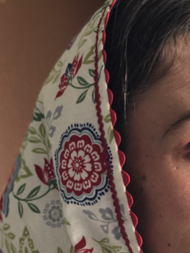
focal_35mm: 101
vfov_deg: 19.3
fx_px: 739
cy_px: 195
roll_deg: +0.0
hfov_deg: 14.5
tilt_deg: -6.5
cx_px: 160
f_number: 2.4
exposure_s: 1/60
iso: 80
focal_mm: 6
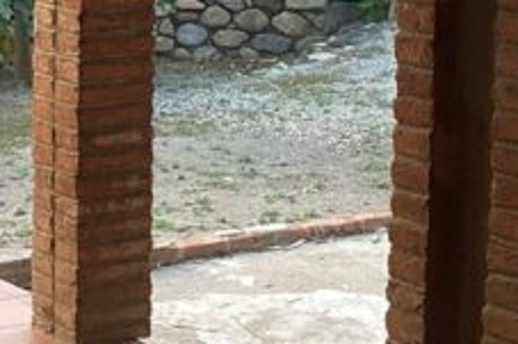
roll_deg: -1.5
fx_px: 1567
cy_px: 84
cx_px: 269
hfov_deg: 18.8
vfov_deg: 12.5
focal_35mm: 109
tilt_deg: -7.5
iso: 125
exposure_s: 1/60
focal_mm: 3.3
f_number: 2.4
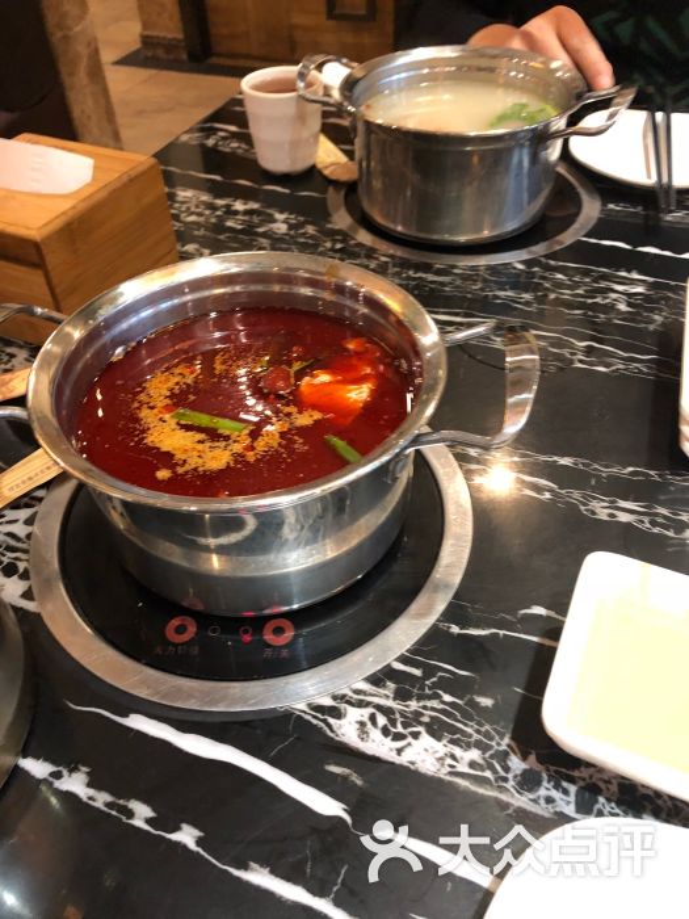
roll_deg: +3.9
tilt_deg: -42.9
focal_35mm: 28
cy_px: 460
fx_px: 743
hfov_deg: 49.7
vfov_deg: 63.4
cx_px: 344
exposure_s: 1/7
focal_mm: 3.99
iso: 100
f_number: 1.8
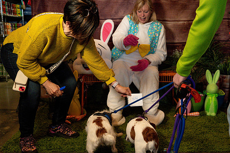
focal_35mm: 42
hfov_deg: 46.3
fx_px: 268
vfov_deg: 31.9
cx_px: 132
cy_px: 84
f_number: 4.5
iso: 8000
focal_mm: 35
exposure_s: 1/500
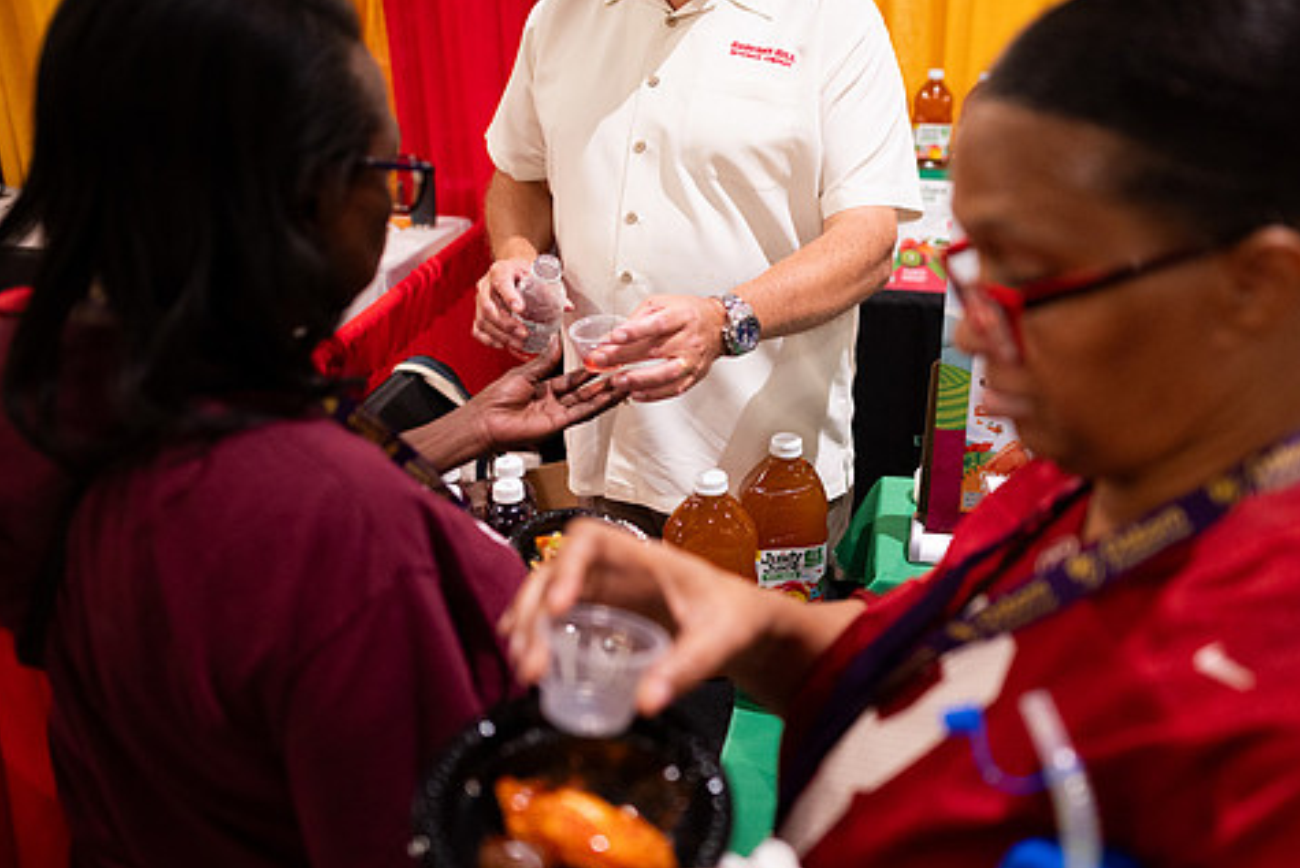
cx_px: 767
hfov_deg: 59.9
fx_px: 1120
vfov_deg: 42.3
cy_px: 413
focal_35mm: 31
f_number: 1.8
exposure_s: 1/200
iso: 1250
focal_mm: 24
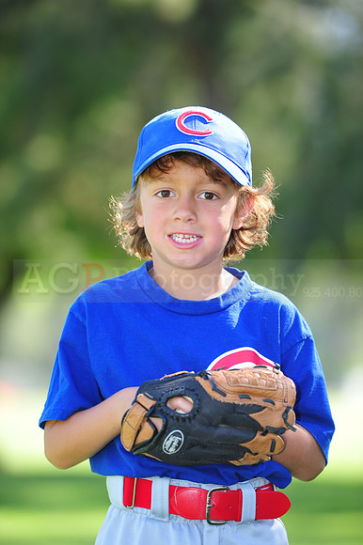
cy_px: 272
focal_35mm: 200
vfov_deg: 10.3
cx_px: 182
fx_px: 3028
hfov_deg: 6.9
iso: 200
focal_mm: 200
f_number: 4.5
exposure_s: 1/200
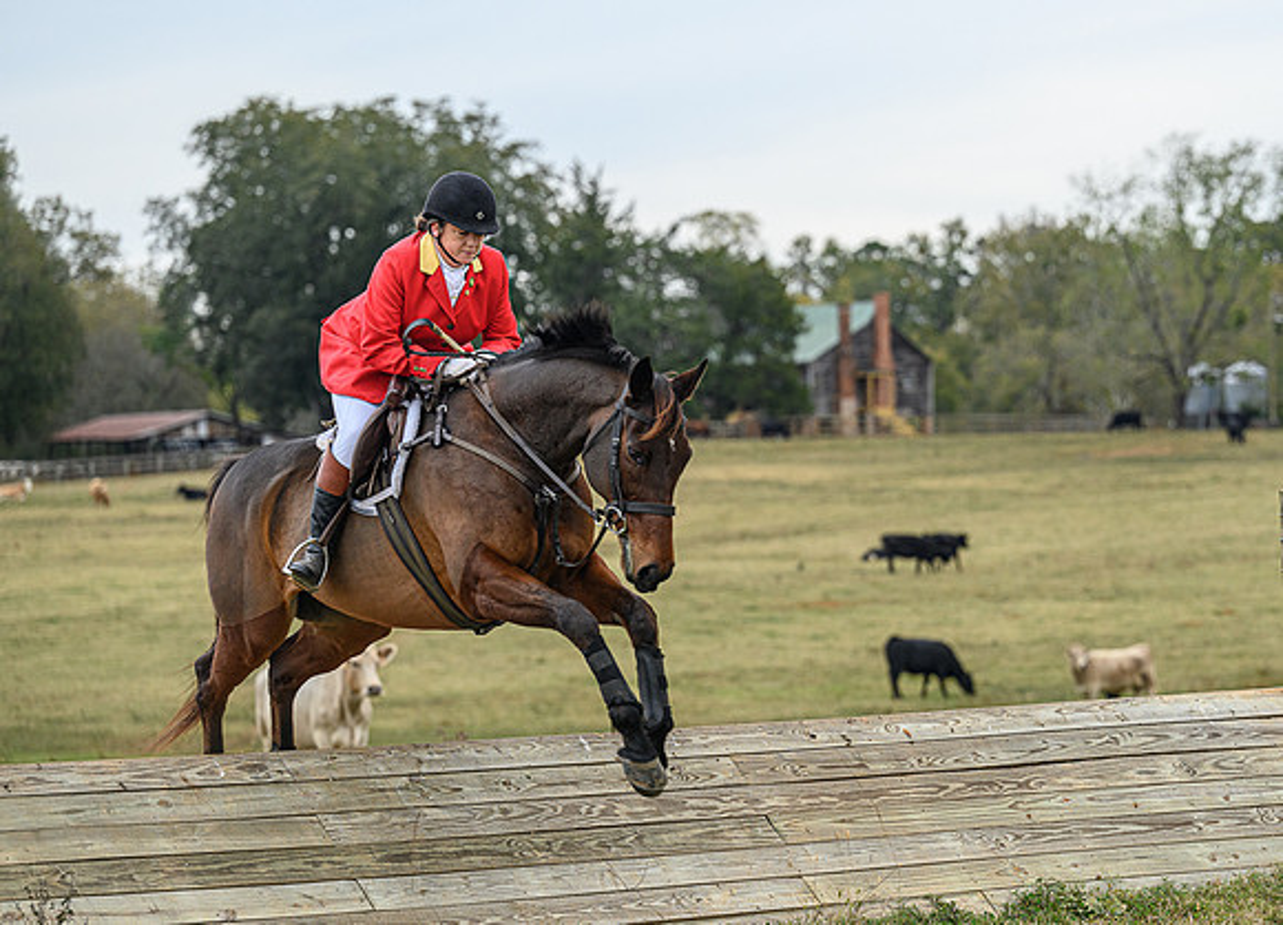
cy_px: 432
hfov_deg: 12.3
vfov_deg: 8.9
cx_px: 894
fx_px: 5961
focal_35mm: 163
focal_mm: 120
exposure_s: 1/800
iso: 500
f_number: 3.5
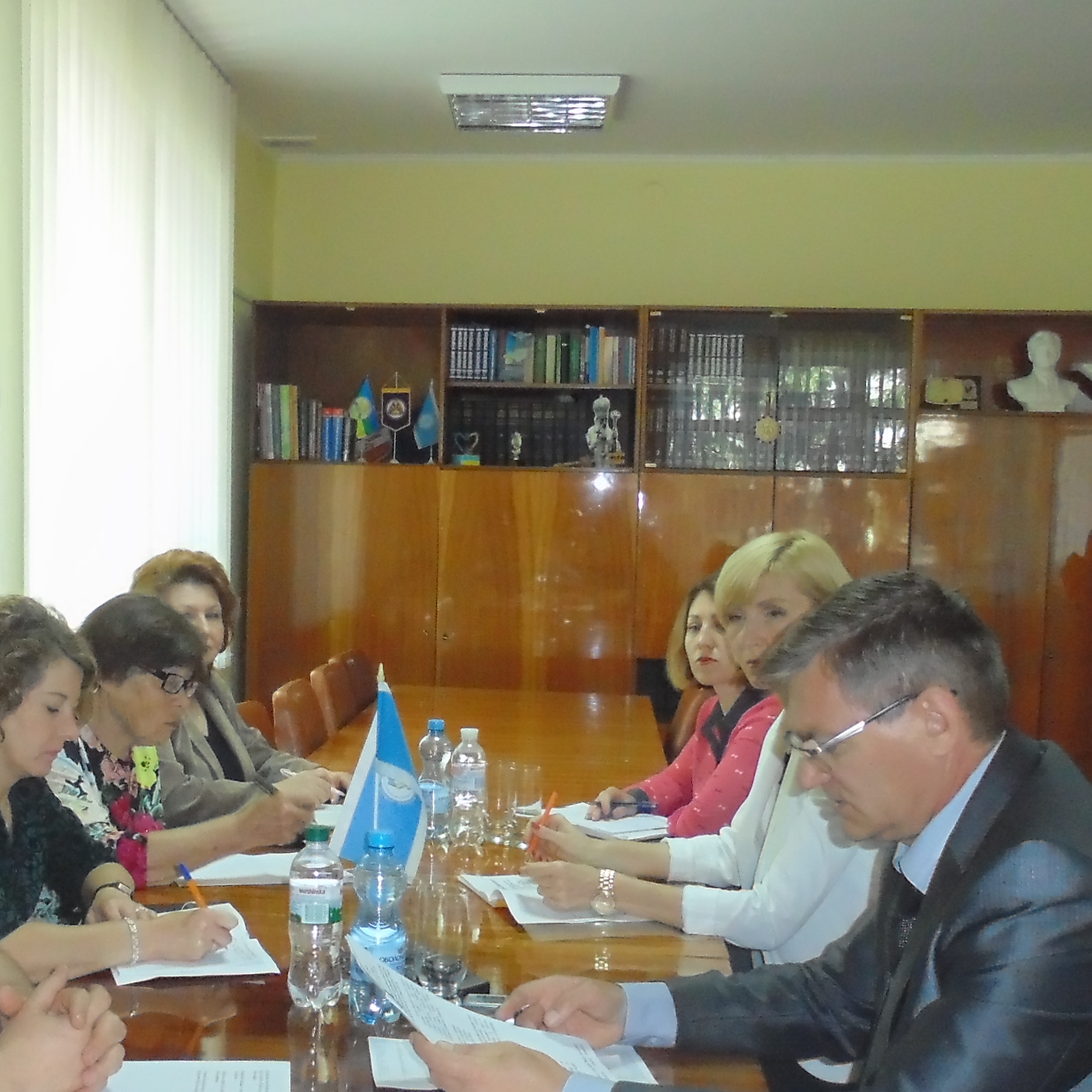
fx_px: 1606
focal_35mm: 45
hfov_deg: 37.3
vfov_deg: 37.4
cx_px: 391
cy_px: 657
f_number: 3.5
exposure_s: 1/30
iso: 400
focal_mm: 4.6
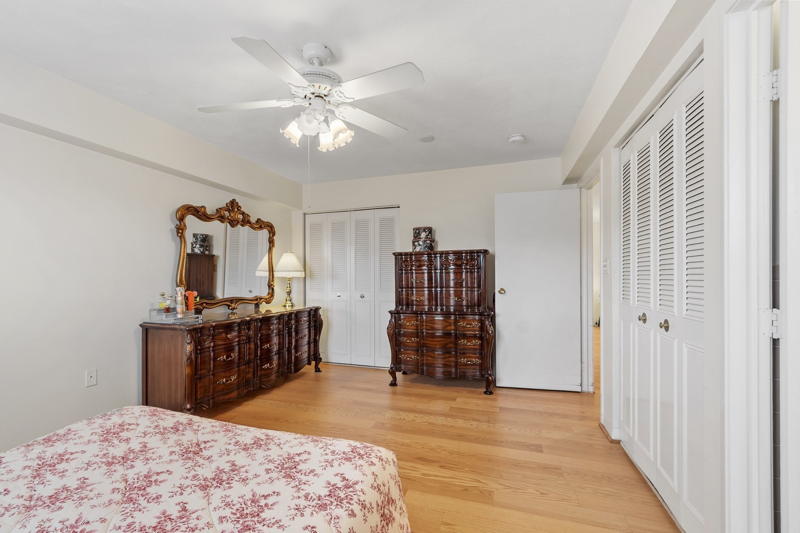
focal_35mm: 15
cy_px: 266
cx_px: 400
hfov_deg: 100.4
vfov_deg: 77.3
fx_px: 333
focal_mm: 10
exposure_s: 1.6
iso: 320
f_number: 8
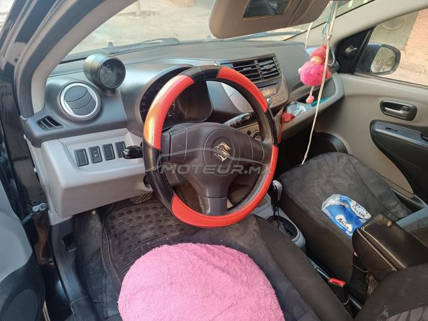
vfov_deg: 56.8
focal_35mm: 24
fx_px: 297
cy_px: 160
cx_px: 214
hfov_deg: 71.6
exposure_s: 1/100
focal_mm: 6.14
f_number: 1.65
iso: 857
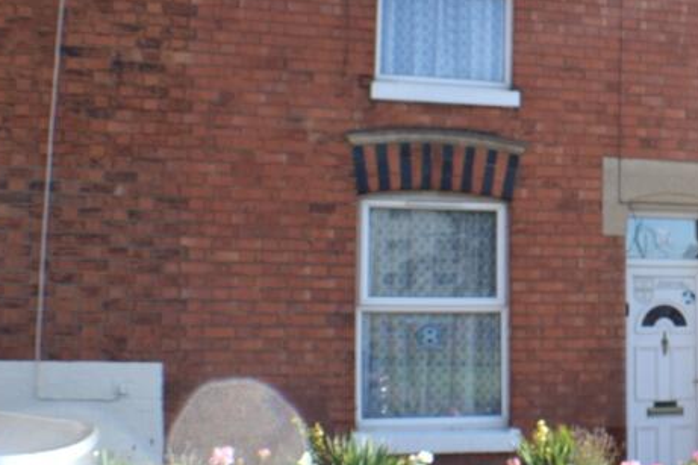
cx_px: 731
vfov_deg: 17.0
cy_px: 173
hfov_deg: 24.0
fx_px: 1550
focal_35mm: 80
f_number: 8
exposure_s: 1/250
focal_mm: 24
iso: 200
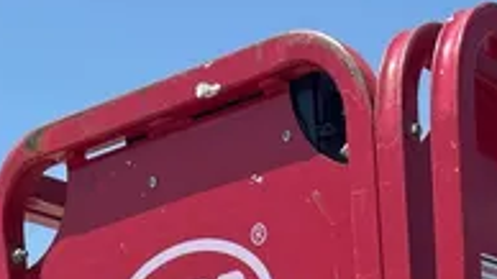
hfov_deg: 19.8
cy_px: 905
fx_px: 1410
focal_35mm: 107
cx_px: 379
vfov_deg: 8.8
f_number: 1.5
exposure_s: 1/4630
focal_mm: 5.7
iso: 50
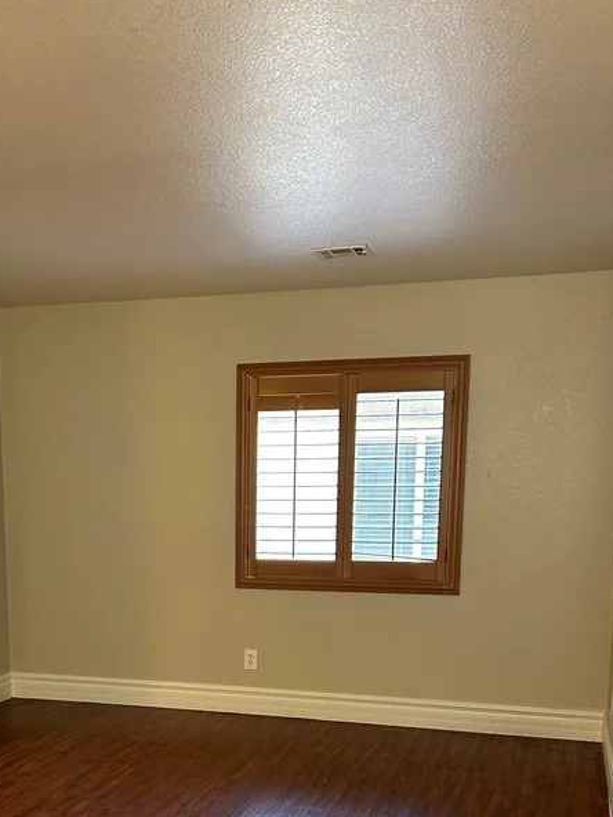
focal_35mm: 45
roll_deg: -0.2
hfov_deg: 31.8
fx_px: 1063
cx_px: 178
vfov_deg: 40.3
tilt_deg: -9.0
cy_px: 654
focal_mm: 5.7
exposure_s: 1/60
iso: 200
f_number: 1.5
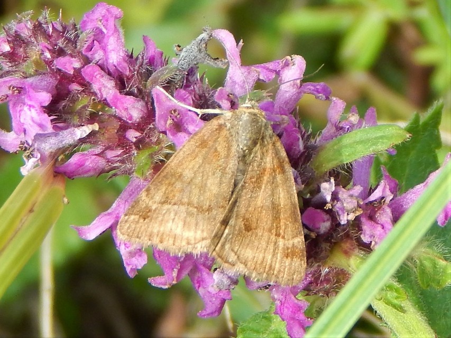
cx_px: 226
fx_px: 3023
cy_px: 169
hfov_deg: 8.5
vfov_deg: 6.4
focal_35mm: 232
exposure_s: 1/200
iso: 125
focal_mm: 41.7
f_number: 5.6
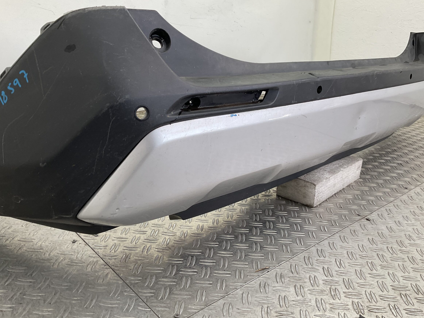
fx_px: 392
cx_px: 234
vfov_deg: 44.1
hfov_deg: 56.7
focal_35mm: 32
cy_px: 149
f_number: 1.8
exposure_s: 1/100
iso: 20
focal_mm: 3
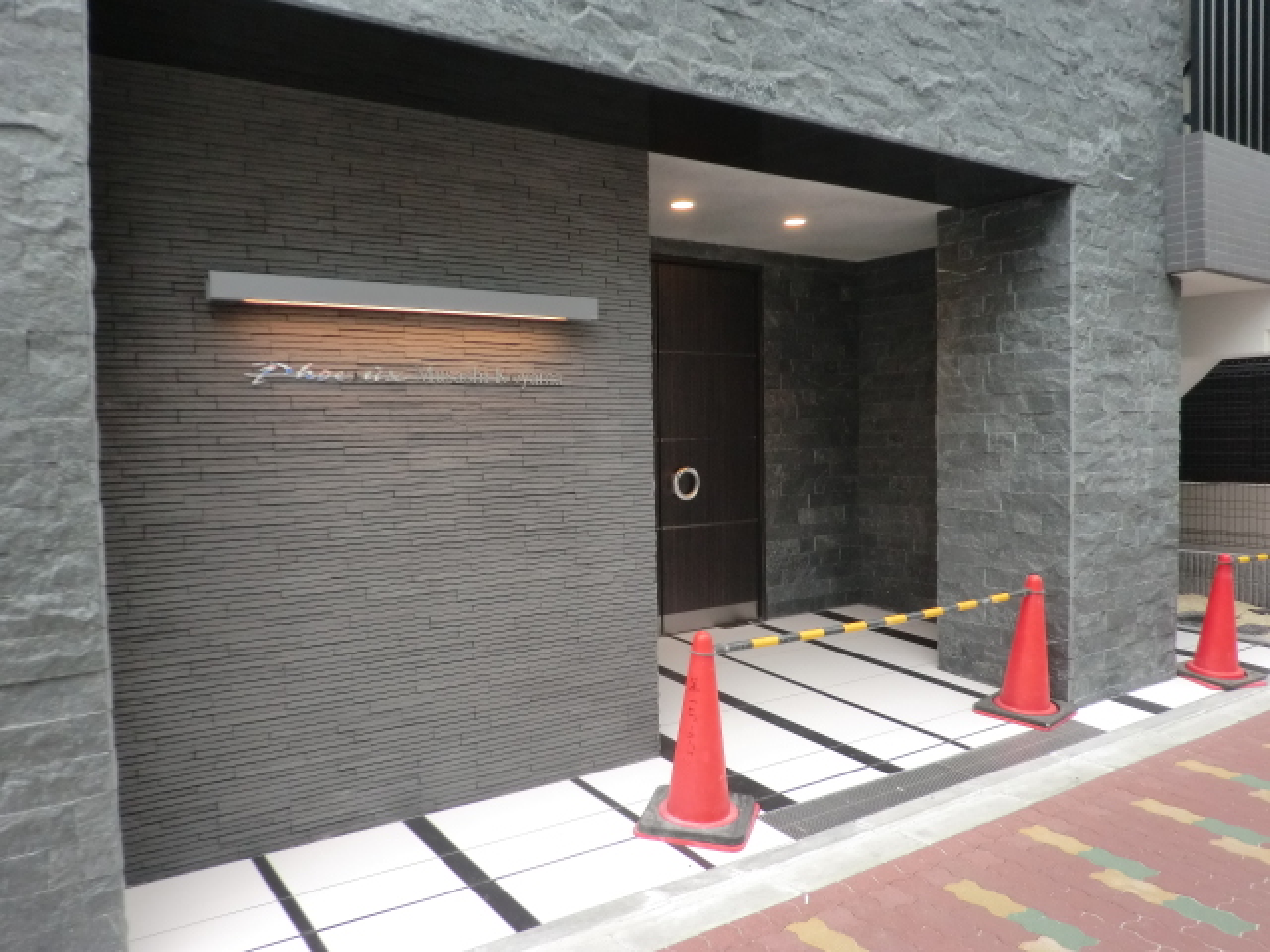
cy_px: 476
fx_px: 954
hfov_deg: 67.3
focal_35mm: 26
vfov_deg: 53.1
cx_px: 635
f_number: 2.8
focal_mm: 4.7
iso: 100
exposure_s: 1/60
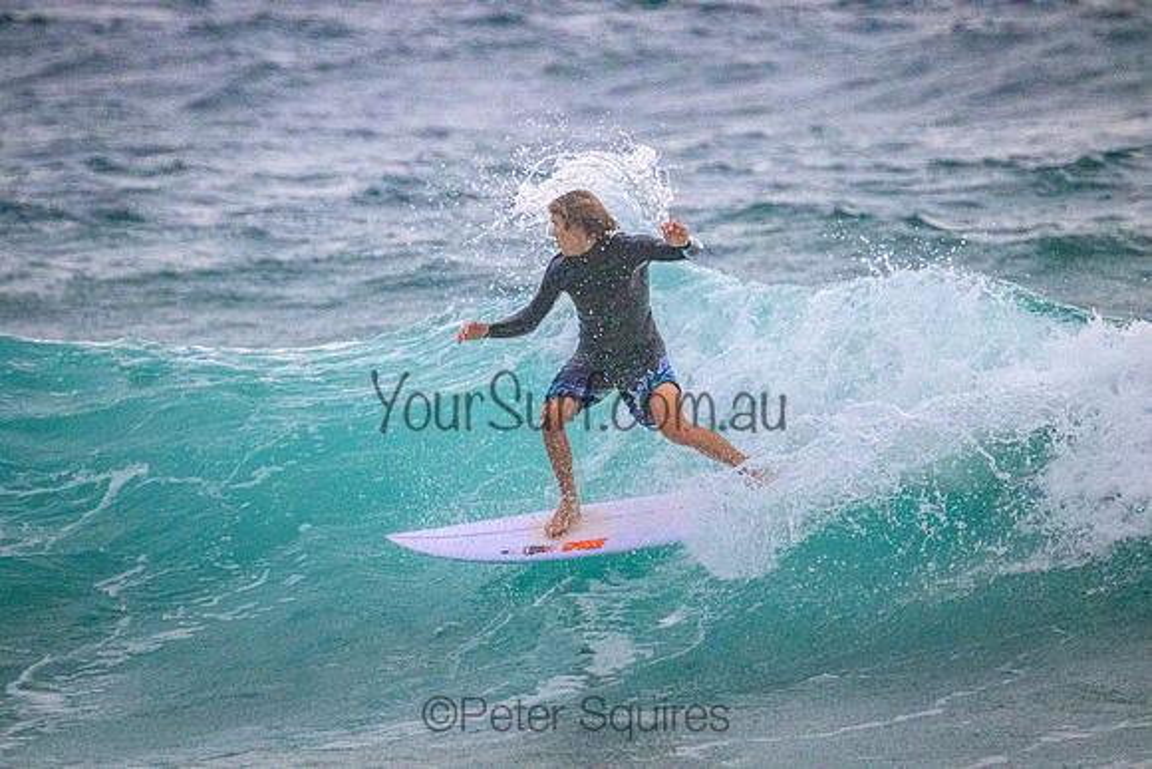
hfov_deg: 2.6
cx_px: 576
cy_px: 384
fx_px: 25605
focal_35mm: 800
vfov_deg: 1.7
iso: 18000
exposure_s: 1/2000
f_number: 11
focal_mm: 800
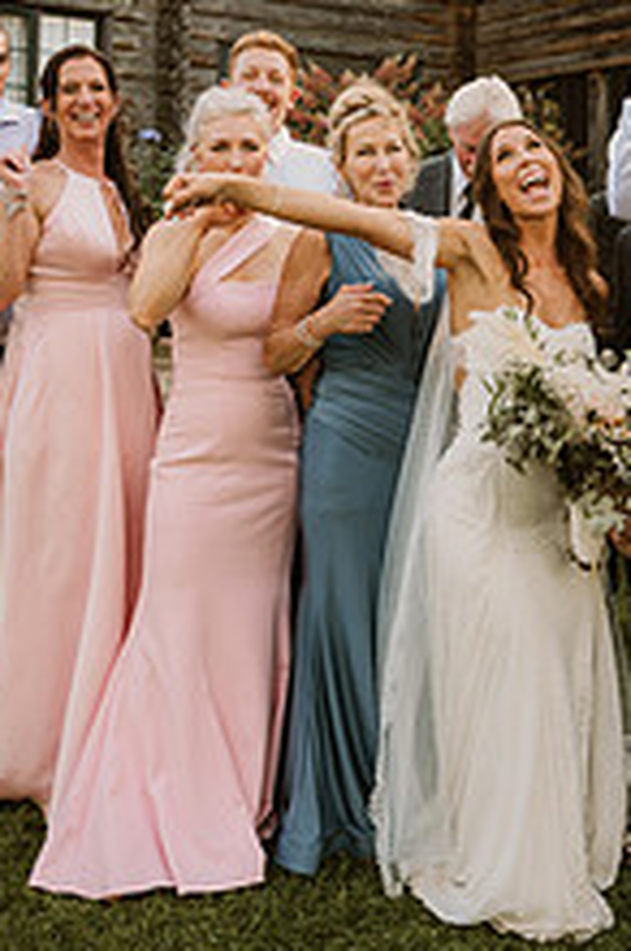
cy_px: 212
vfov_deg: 39.1
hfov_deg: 26.6
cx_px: 555
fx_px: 1292
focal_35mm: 49
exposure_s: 1/200
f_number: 2.8
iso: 250
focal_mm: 24
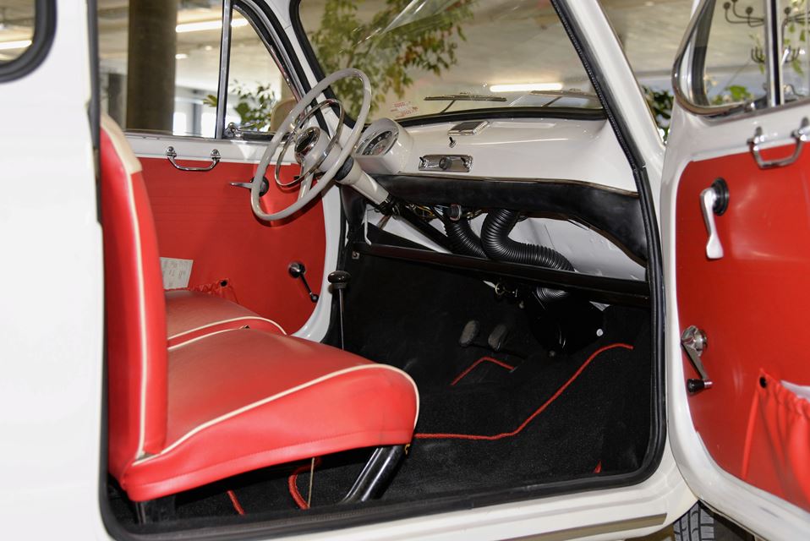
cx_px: 405
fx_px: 991
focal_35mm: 44
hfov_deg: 44.5
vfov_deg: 30.6
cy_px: 270
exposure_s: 1/60
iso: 800
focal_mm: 44
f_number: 4
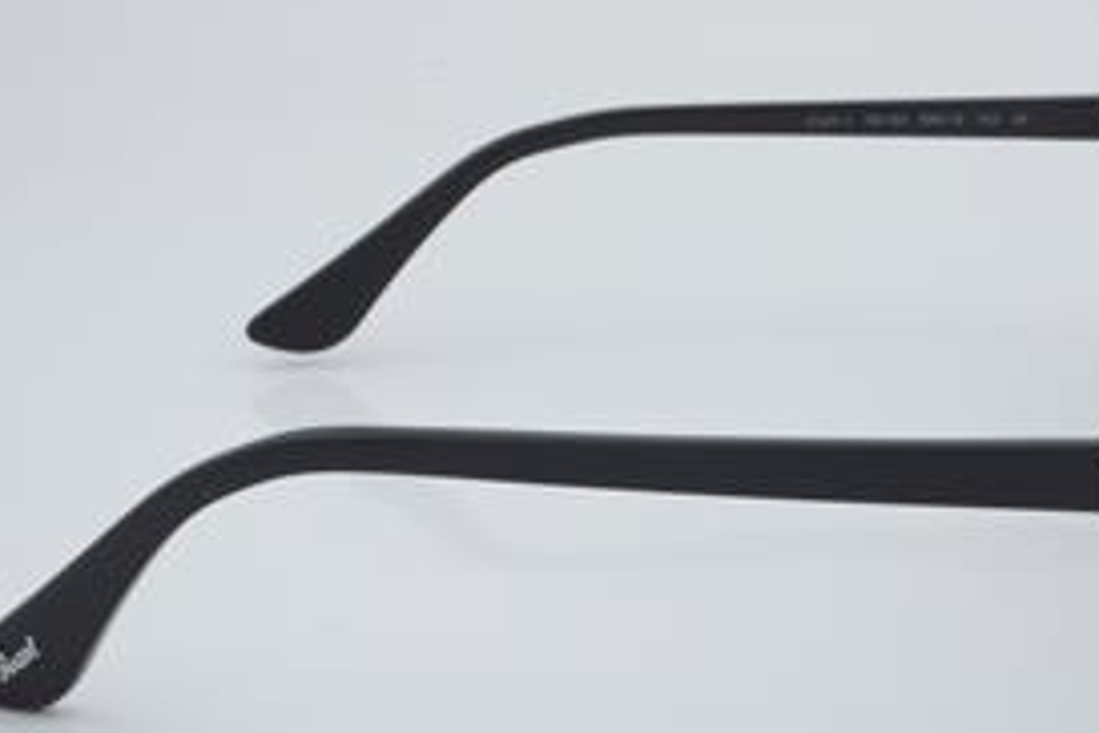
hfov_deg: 20.6
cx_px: 737
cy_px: 366
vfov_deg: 13.9
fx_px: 3014
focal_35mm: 99
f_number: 32
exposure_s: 1/3
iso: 100
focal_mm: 45
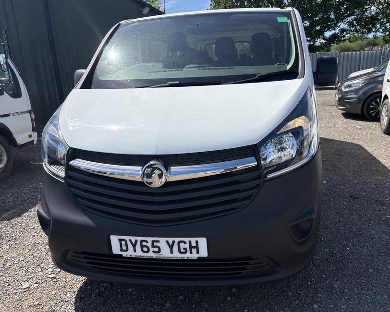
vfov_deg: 51.5
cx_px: 215
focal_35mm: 28
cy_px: 155
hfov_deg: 62.1
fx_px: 323
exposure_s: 1/3623
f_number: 1.6
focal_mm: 5.96
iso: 50
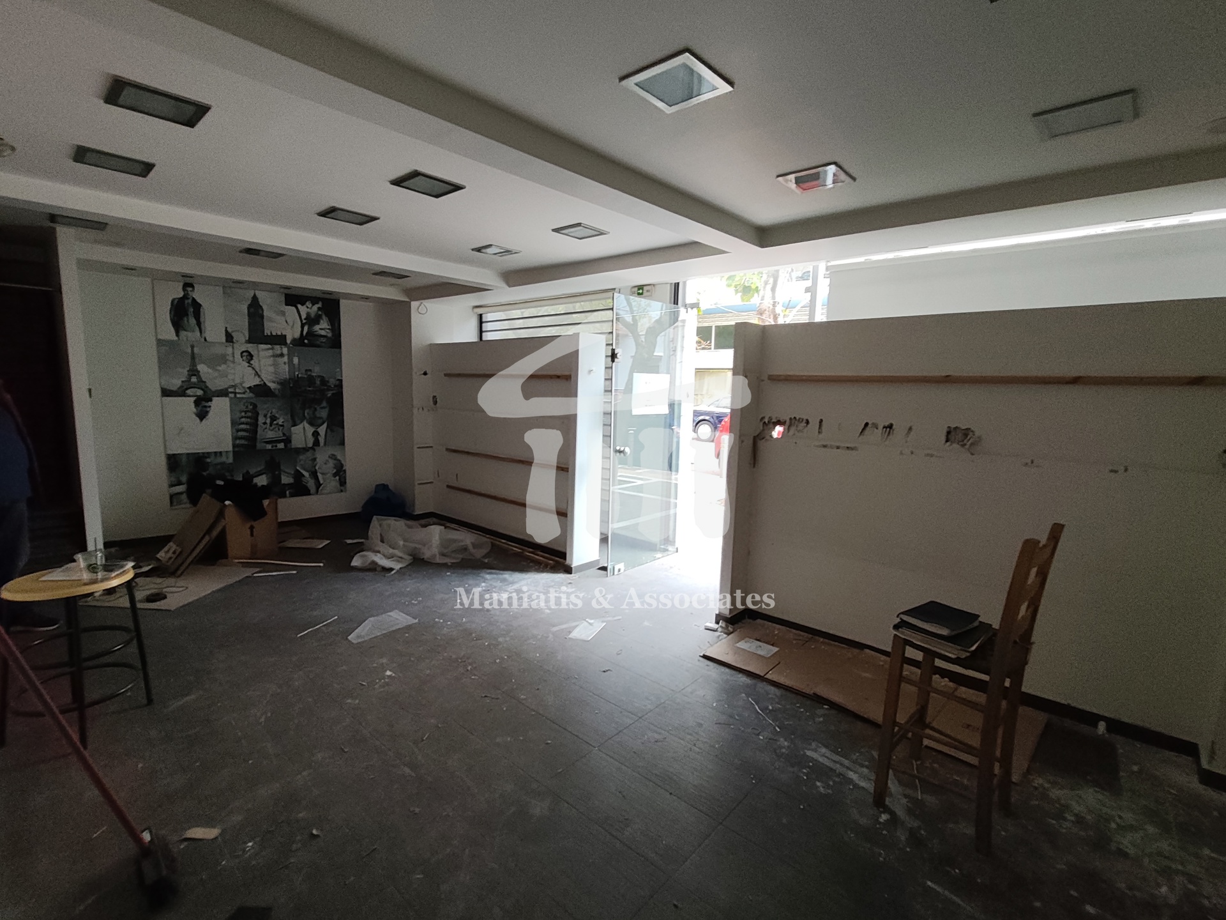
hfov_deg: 98.2
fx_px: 531
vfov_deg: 81.7
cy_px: 460
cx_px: 613
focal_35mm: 15
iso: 200
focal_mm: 1.67
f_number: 2.2
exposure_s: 1/50
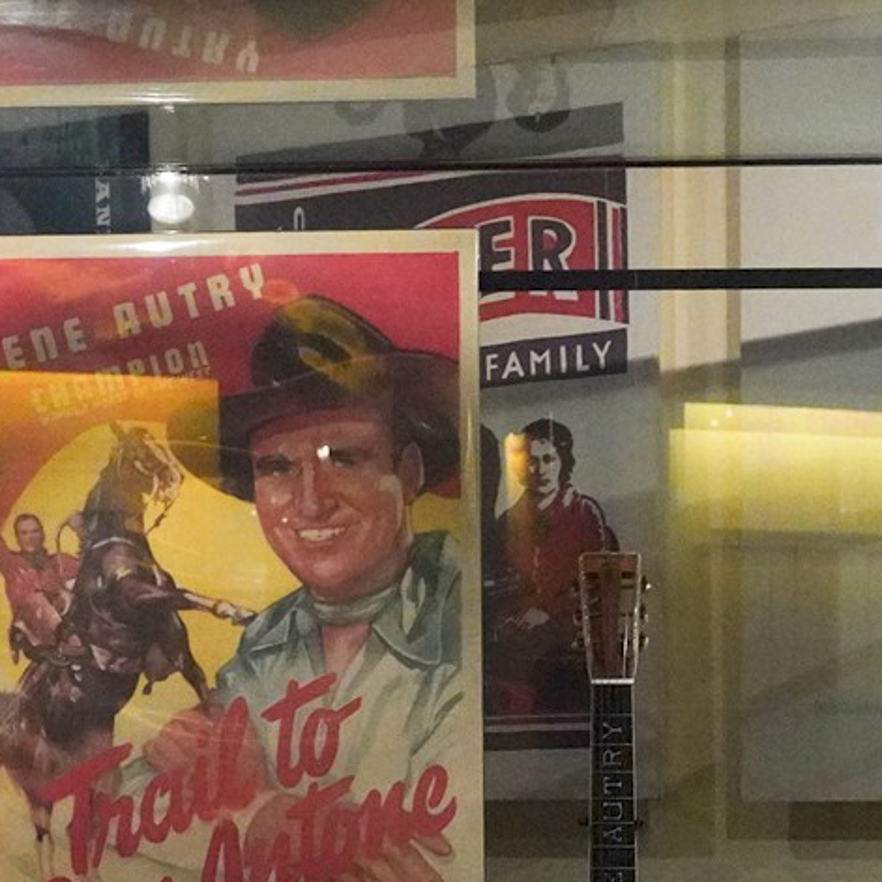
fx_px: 2912
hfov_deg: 17.2
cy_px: 1127
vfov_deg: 16.3
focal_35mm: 101
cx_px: 513
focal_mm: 28
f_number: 5.6
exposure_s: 1/100
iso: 10000
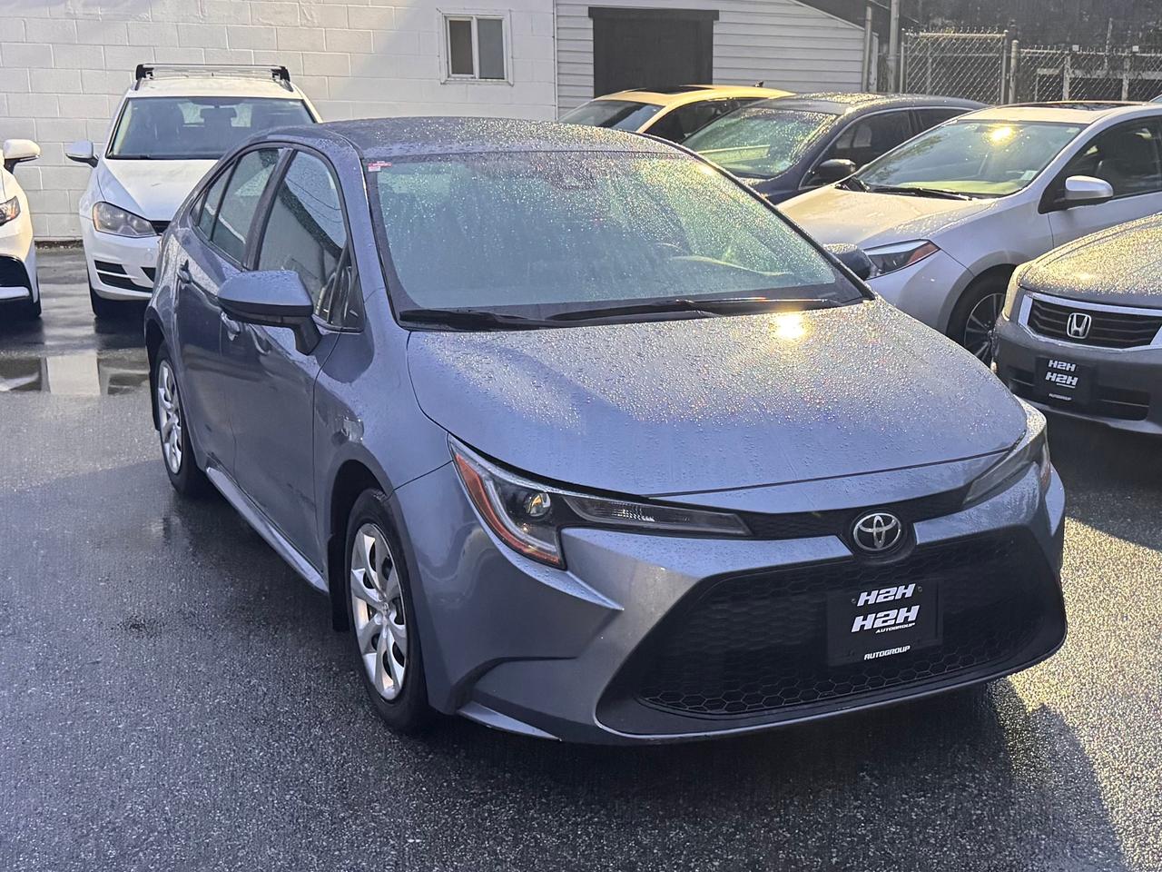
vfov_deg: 56.8
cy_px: 436
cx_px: 581
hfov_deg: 71.6
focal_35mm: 24
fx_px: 806
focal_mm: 6.76
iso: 640
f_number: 1.78
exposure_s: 1/60
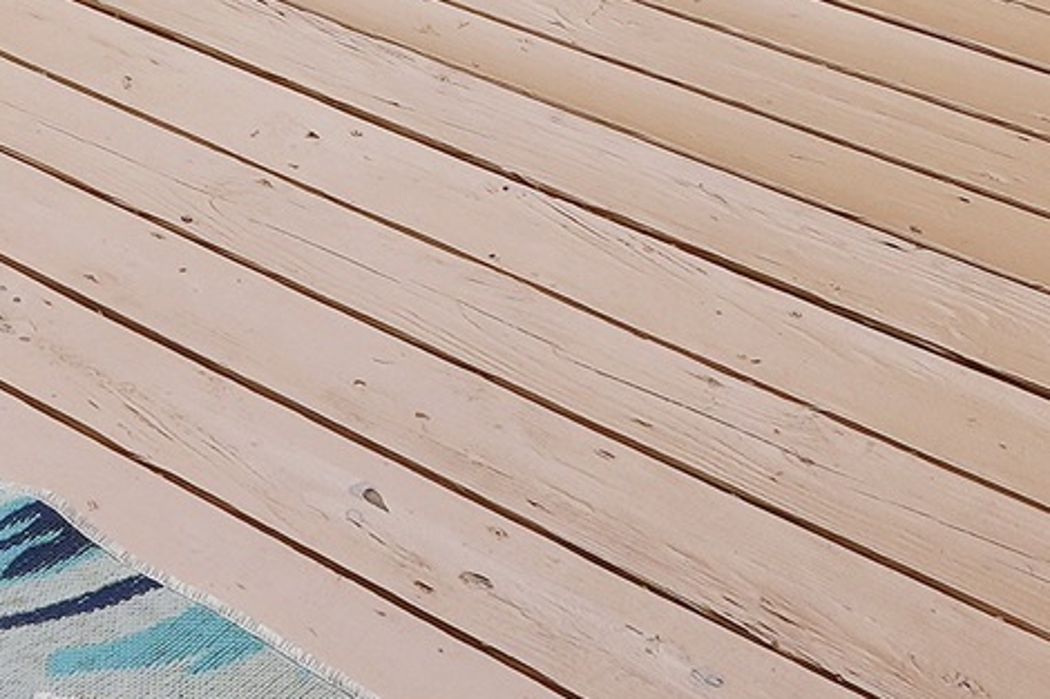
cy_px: -1298
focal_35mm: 98
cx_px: -326
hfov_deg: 19.2
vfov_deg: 10.5
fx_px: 2857
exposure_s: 1/160
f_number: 6.3
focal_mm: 10
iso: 100
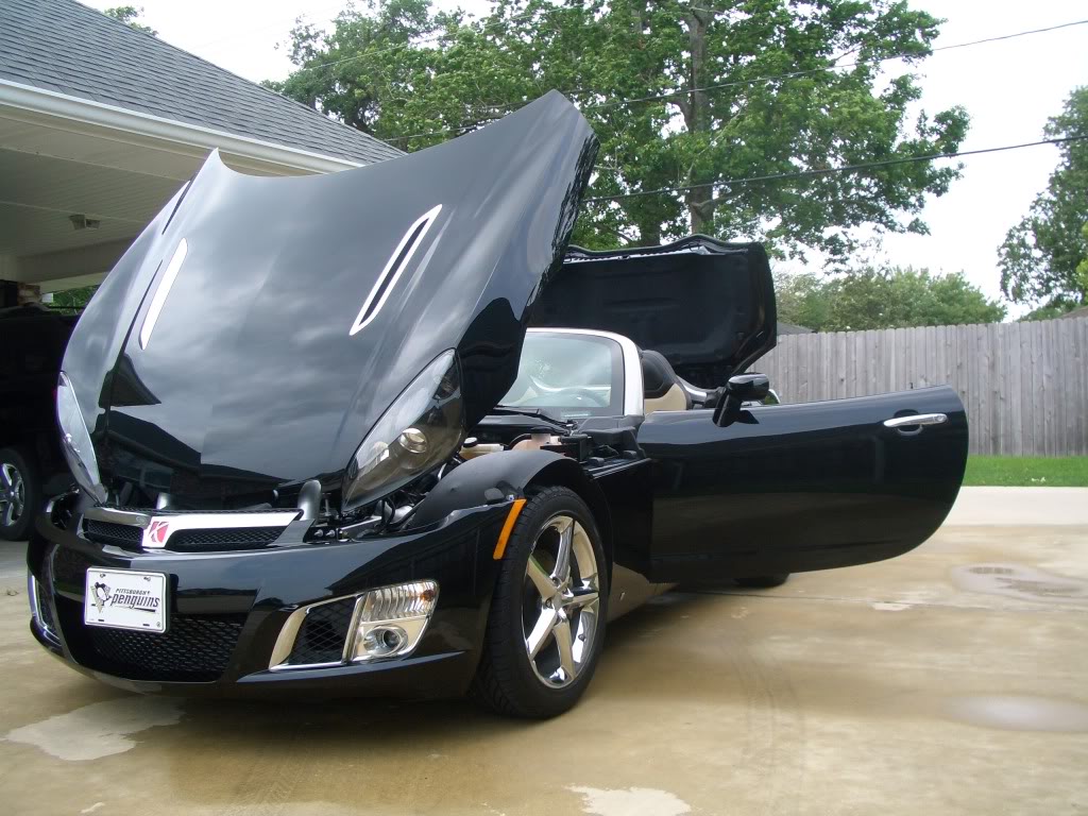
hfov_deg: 52.6
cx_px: 544
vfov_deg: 40.7
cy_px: 408
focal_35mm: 35
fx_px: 1100
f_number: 4.3
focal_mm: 5.8
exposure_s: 1/200
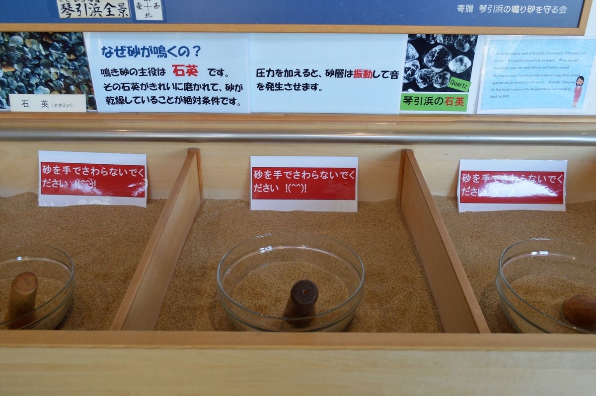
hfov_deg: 67.4
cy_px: 198
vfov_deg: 47.9
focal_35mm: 27
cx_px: 298
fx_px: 447
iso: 400
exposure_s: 1/80
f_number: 4.5
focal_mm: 18
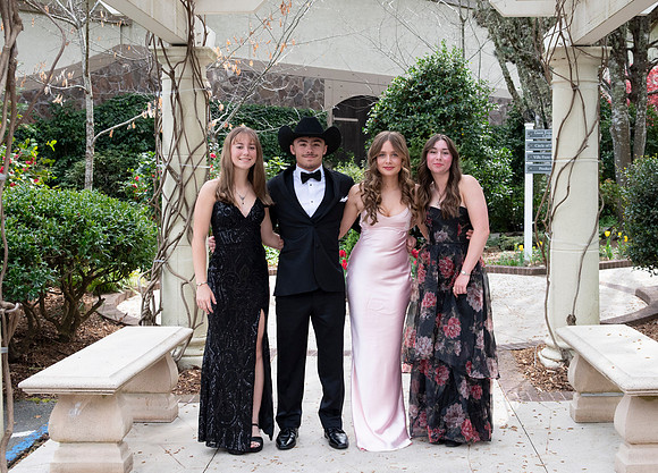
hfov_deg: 39.2
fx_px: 923
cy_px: 219
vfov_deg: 28.7
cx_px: 363
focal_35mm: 49
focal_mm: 39
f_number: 5.6
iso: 1250
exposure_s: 1/1250
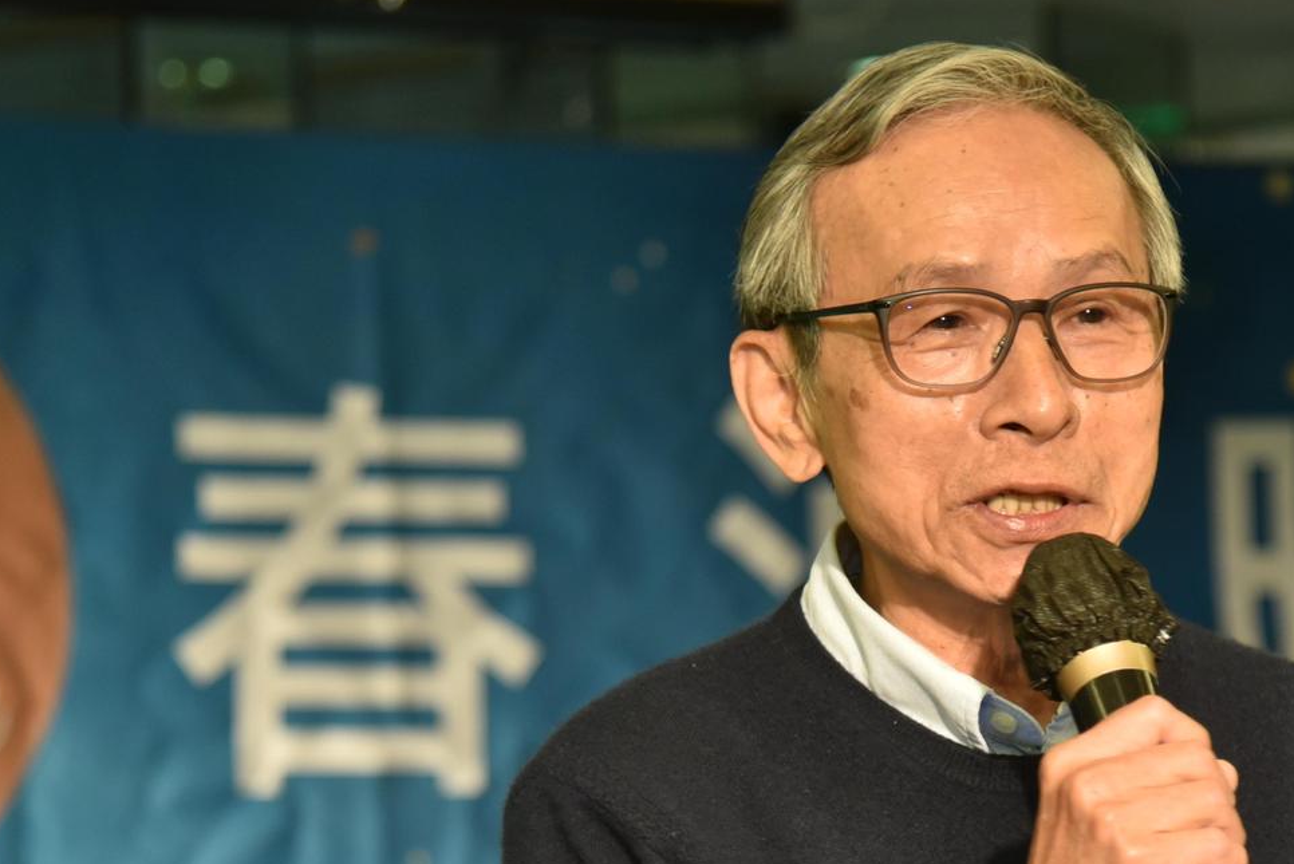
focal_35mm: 207
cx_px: 730
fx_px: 7443
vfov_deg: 6.6
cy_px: 673
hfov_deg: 9.9
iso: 800
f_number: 4
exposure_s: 1/80
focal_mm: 100
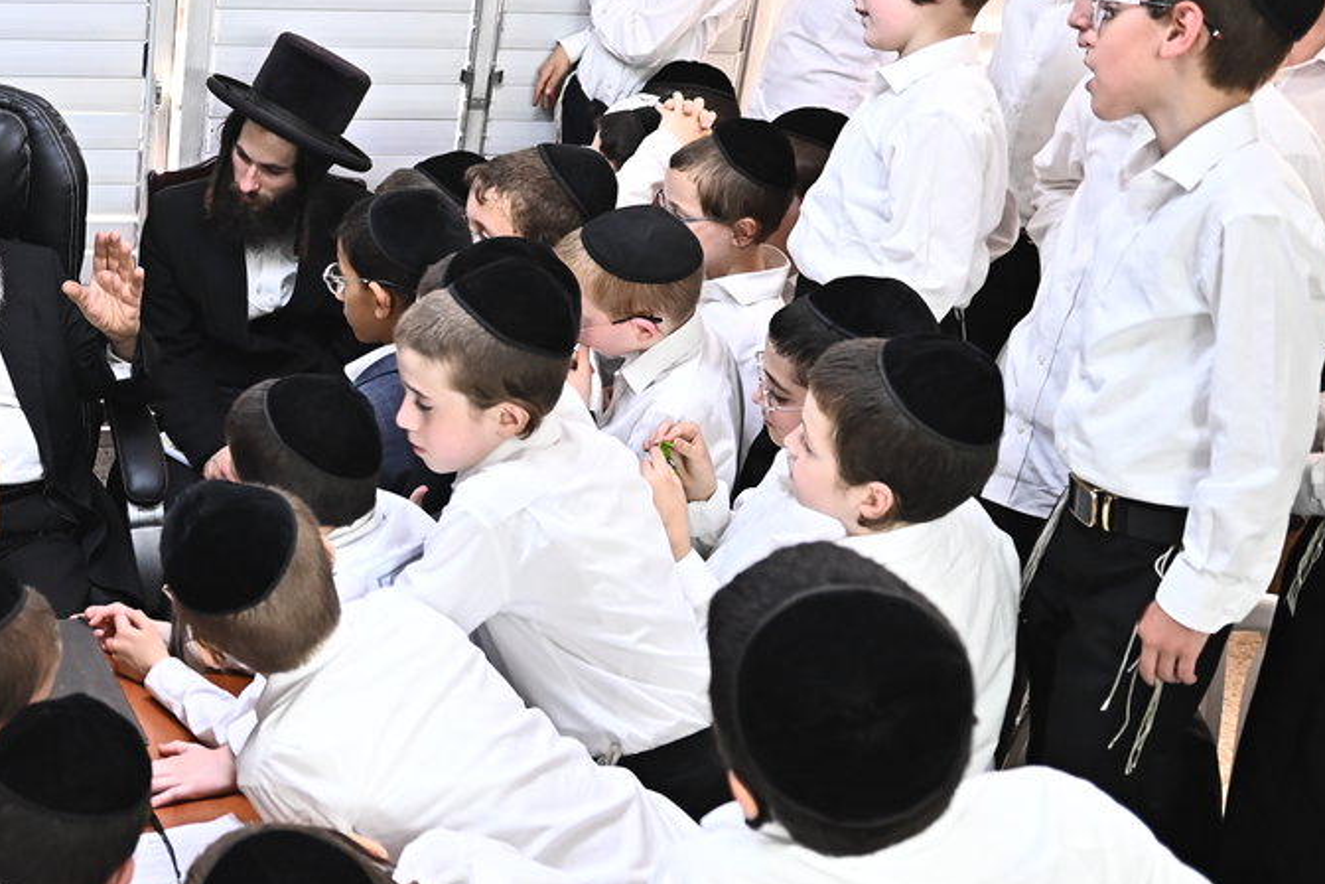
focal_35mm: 50
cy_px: 486
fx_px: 1840
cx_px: 49
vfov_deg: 27.0
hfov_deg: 36.3
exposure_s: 1/200
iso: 2000
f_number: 3.2
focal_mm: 24
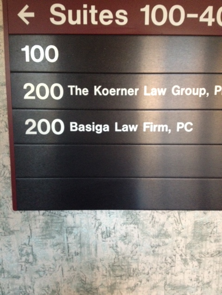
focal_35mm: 35
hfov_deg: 40.7
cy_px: 148
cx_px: 111
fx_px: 299
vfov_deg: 52.6
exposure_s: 1/17
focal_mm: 4.28
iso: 400
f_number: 2.4
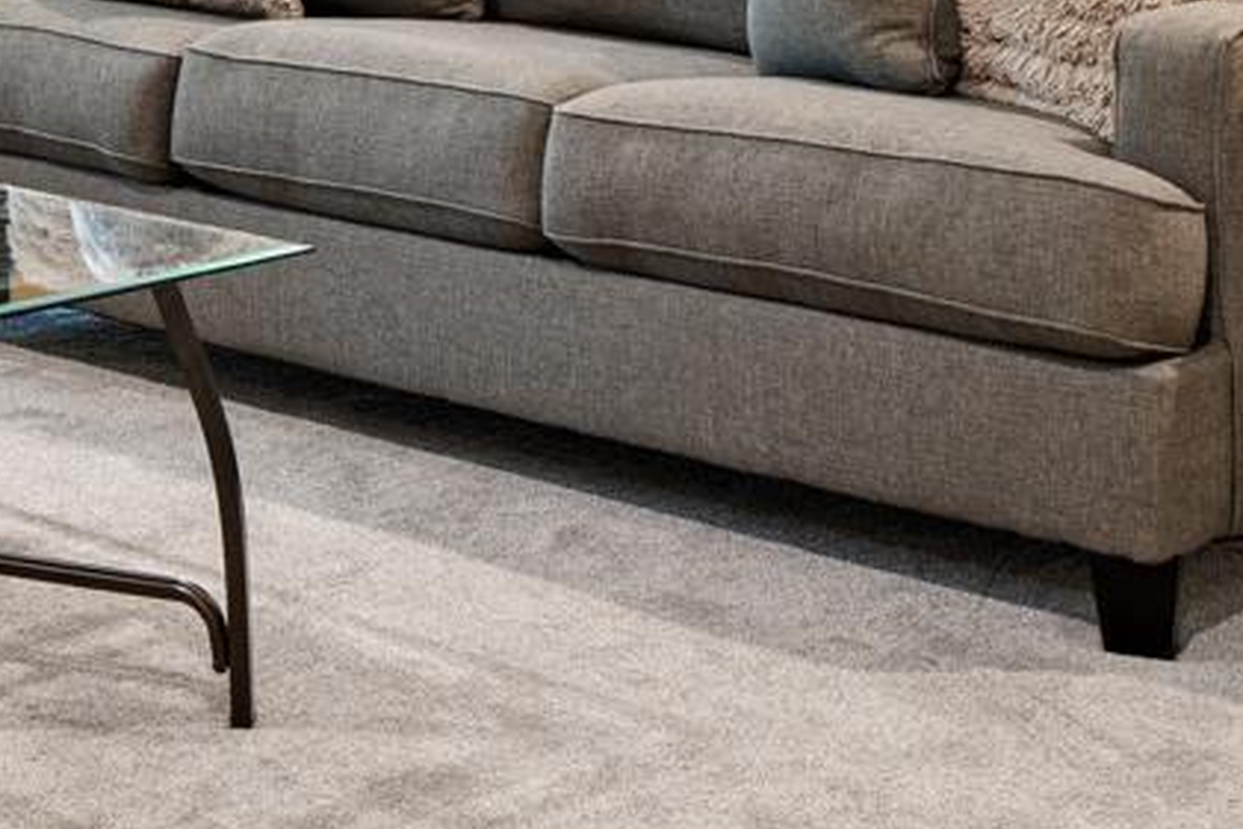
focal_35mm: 95
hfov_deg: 21.1
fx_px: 3281
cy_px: -456
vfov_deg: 13.5
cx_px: 171
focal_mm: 16
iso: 250
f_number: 9
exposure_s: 1
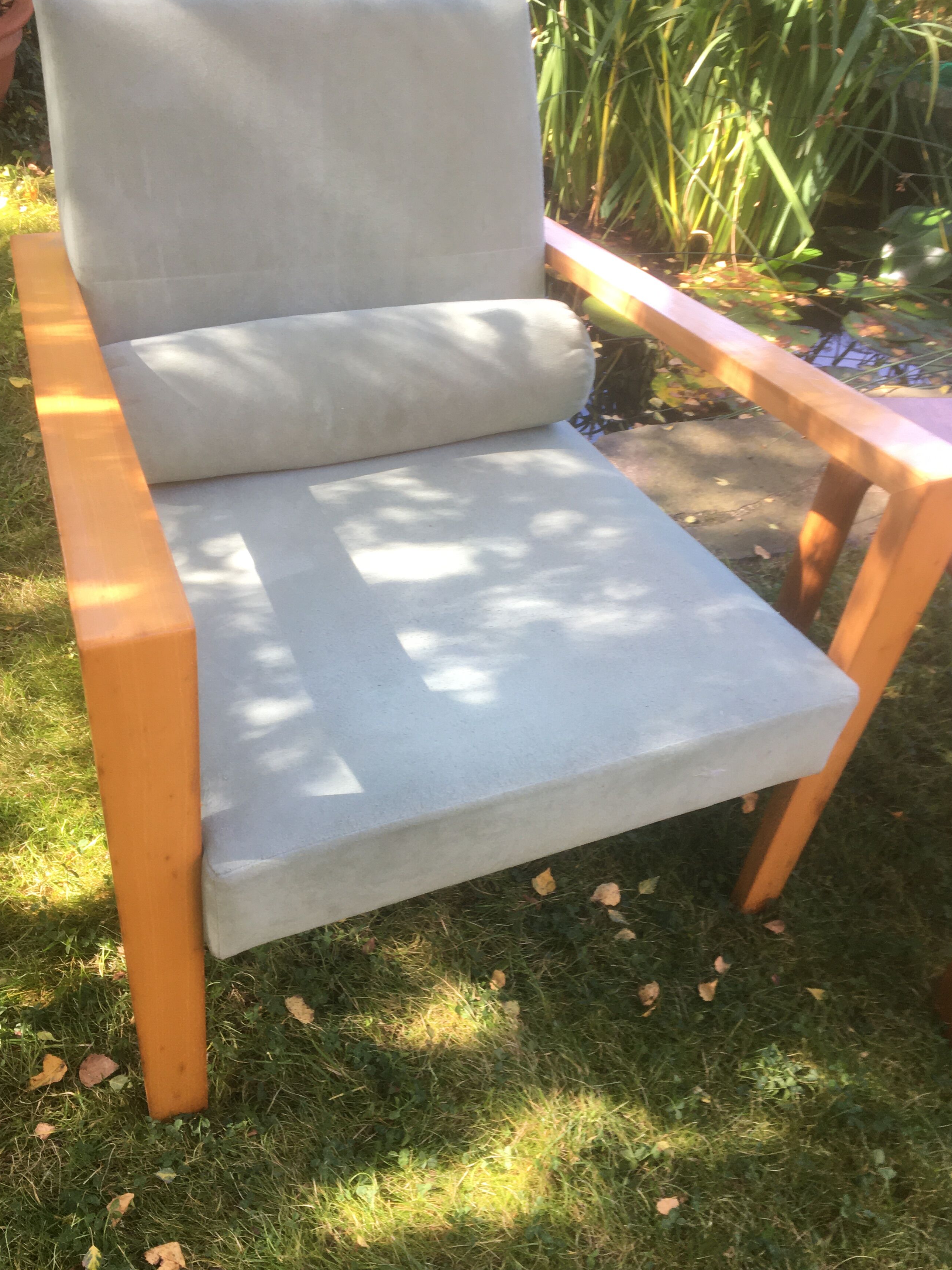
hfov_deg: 41.8
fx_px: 1247
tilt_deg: -39.8
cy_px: 616
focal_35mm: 34
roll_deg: -8.6
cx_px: 491
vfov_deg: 54.0
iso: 32
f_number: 2.2
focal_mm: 4.15
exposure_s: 1/100
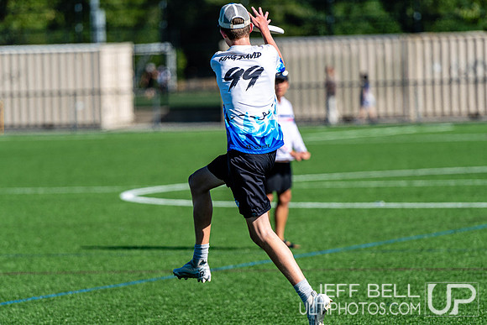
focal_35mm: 300
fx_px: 4059
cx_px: 244
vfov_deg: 4.6
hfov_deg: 6.9
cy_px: 162
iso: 100
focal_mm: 200
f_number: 3.2
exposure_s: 1/2000
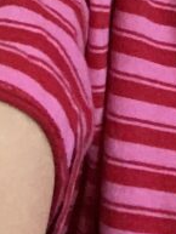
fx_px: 1077
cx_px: 407
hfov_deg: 8.6
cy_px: -356
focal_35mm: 159
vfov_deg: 10.4
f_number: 2.2
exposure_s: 1/60
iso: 250
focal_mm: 2.71
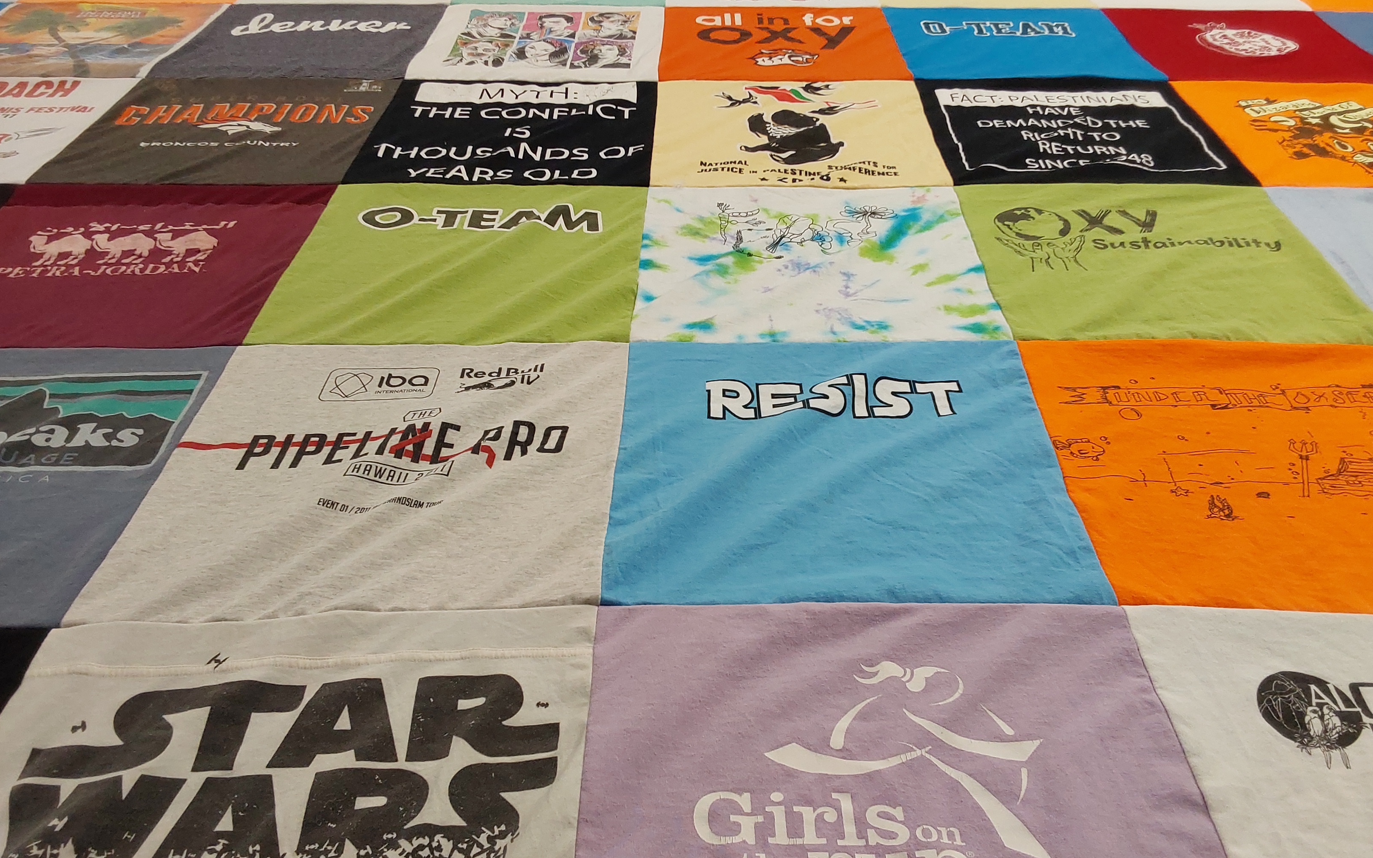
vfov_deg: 41.7
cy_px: 507
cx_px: 692
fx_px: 1123
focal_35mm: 30
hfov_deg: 62.9
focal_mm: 2.91
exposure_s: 1/120
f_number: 1.9
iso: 80
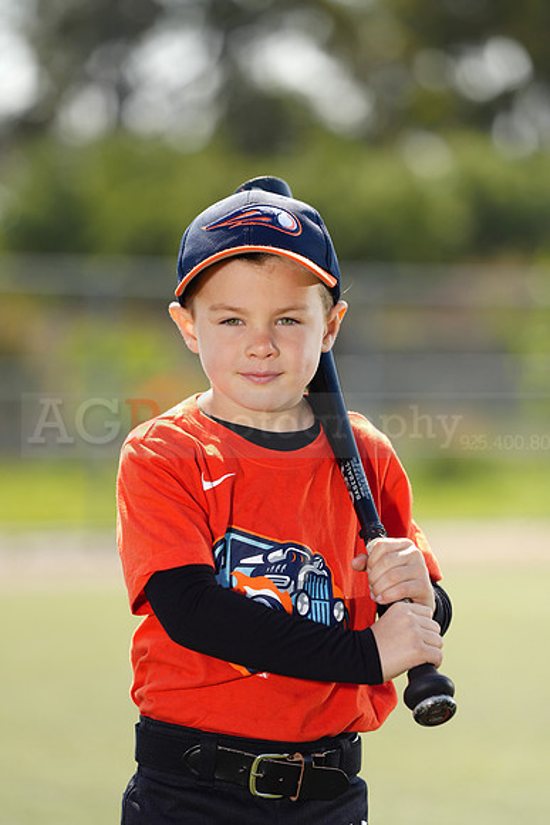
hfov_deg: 6.9
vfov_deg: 10.3
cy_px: 412
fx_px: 4580
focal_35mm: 200
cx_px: 275
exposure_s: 1/250
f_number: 4
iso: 50
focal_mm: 200
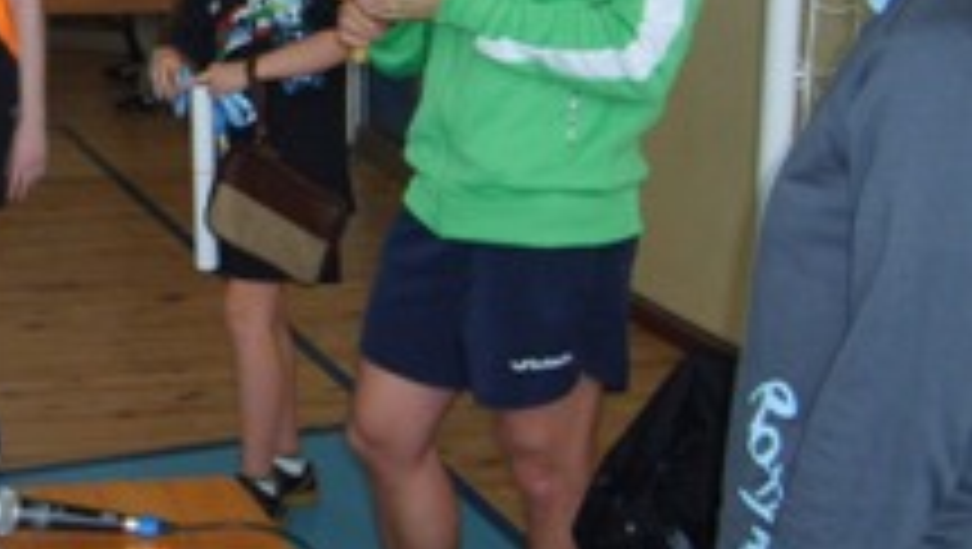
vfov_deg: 15.3
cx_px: 9
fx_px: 2038
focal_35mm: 79
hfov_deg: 25.5
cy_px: 130
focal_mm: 5.8
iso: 100
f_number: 2.8
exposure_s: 1/45
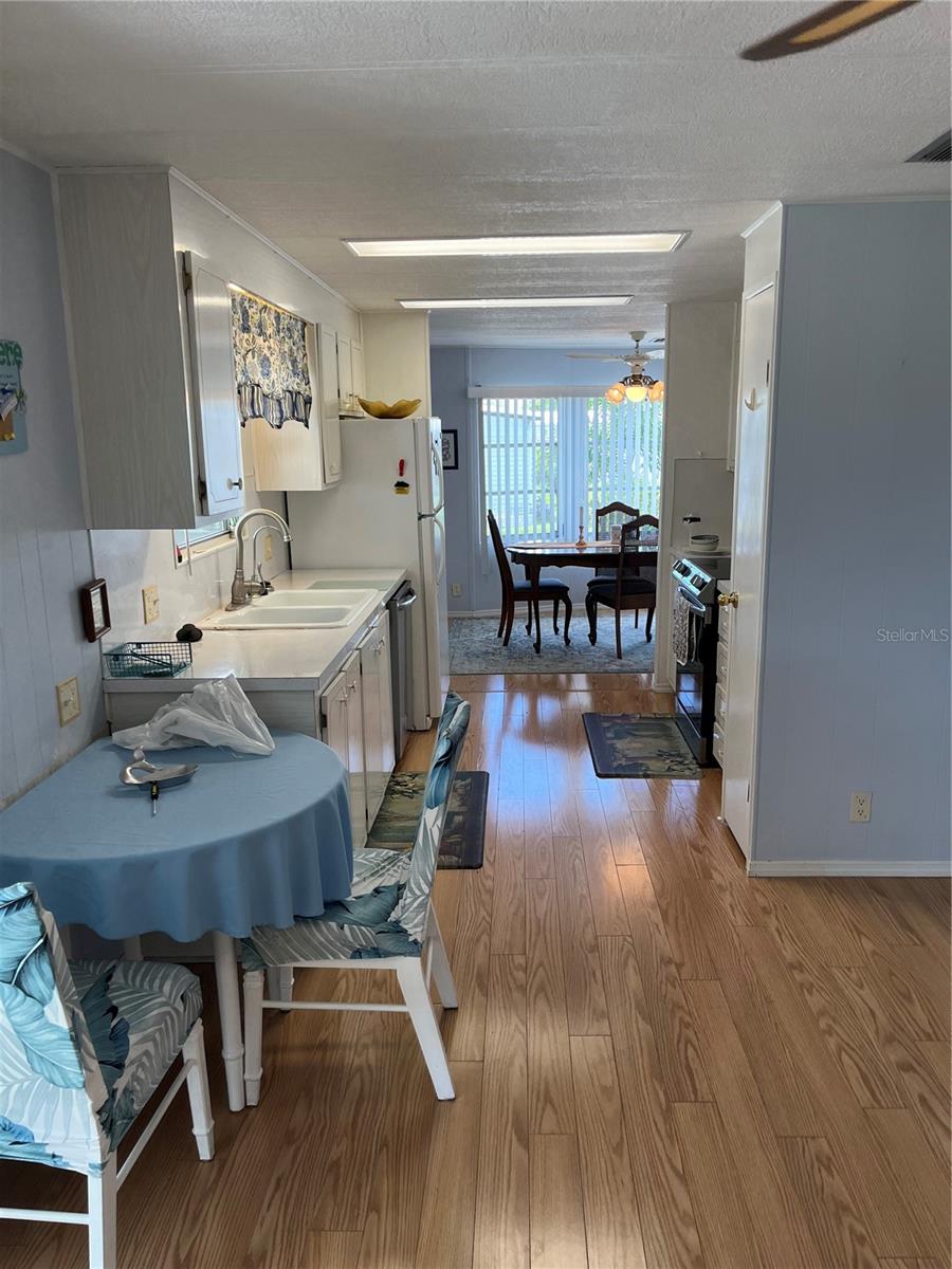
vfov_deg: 67.3
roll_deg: +1.7
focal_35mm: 26
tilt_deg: -11.5
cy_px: 634
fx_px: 953
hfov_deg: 53.1
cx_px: 476
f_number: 1.6
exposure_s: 1/124
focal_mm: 5.1
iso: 50
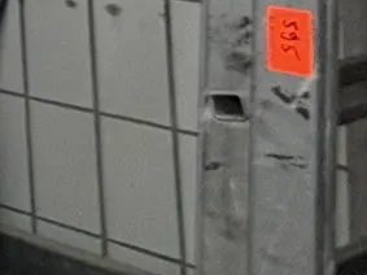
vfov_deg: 13.9
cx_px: -778
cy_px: -219
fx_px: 1007
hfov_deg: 11.0
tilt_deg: +3.5
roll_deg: +3.3
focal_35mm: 95
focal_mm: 2.22
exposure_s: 1/99
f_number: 2.2
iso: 200
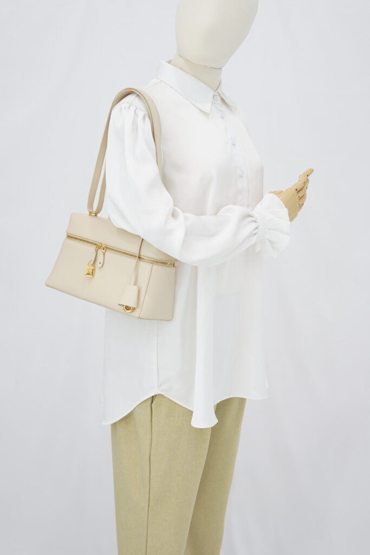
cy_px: 278
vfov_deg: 39.6
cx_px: 185
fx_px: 771
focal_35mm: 50
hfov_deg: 27.0
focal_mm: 50
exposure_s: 1/10
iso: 640
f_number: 6.3
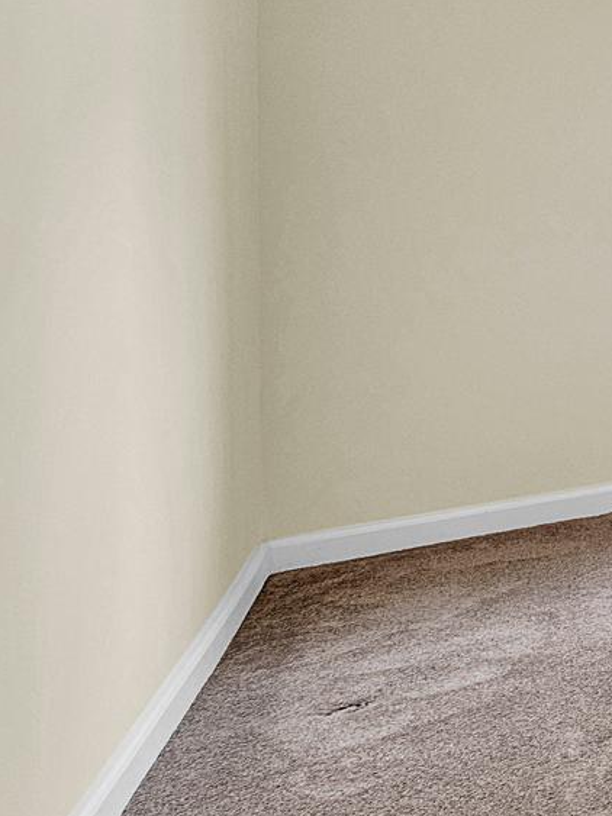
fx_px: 990
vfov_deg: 42.5
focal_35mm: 42
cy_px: 146
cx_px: 1481
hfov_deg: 15.0
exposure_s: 1/4
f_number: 7.1
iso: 200
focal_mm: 12
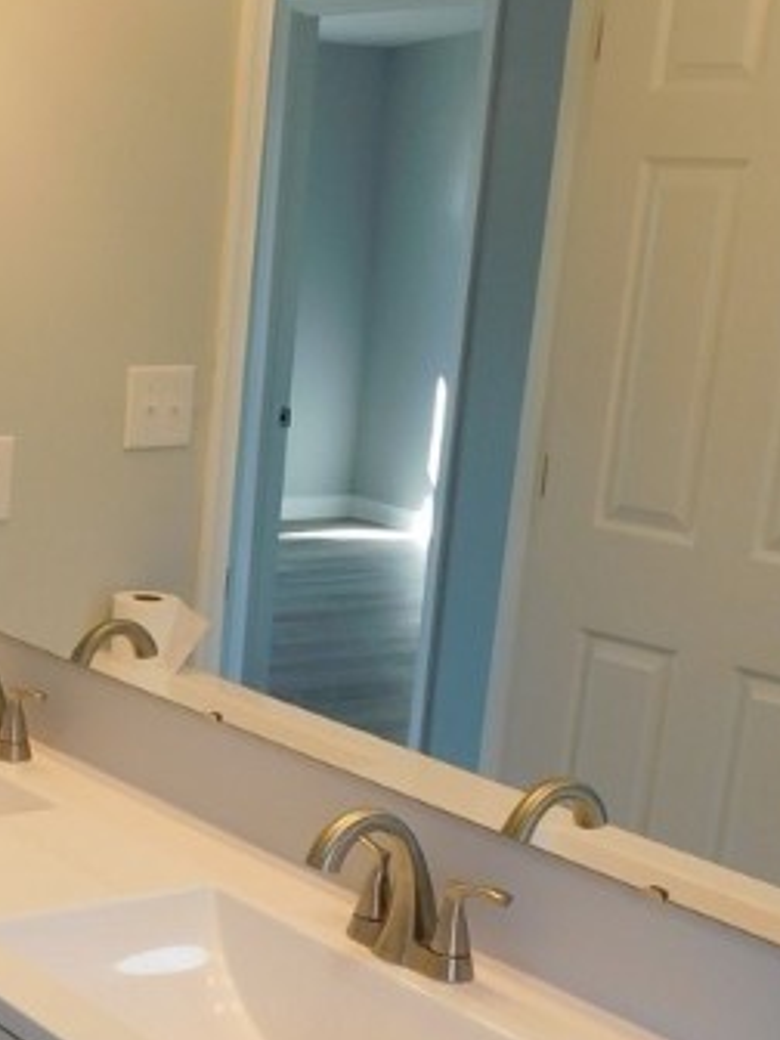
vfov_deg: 30.0
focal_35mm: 64
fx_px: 1923
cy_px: 700
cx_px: -25
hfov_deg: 22.0
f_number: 3.2
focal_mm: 4.9
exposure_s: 1/100
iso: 125
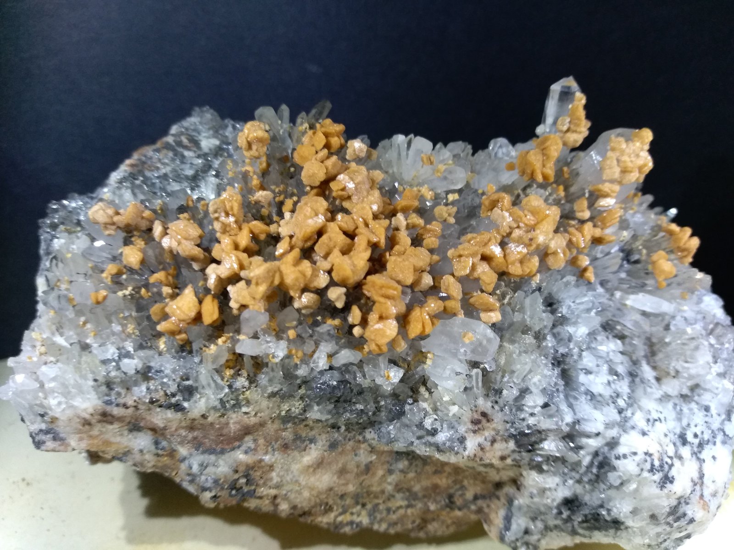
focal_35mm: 26
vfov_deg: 53.1
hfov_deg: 67.3
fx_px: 551
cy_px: 275
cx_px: 367
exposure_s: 1/33.3
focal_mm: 3.54
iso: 386
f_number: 2
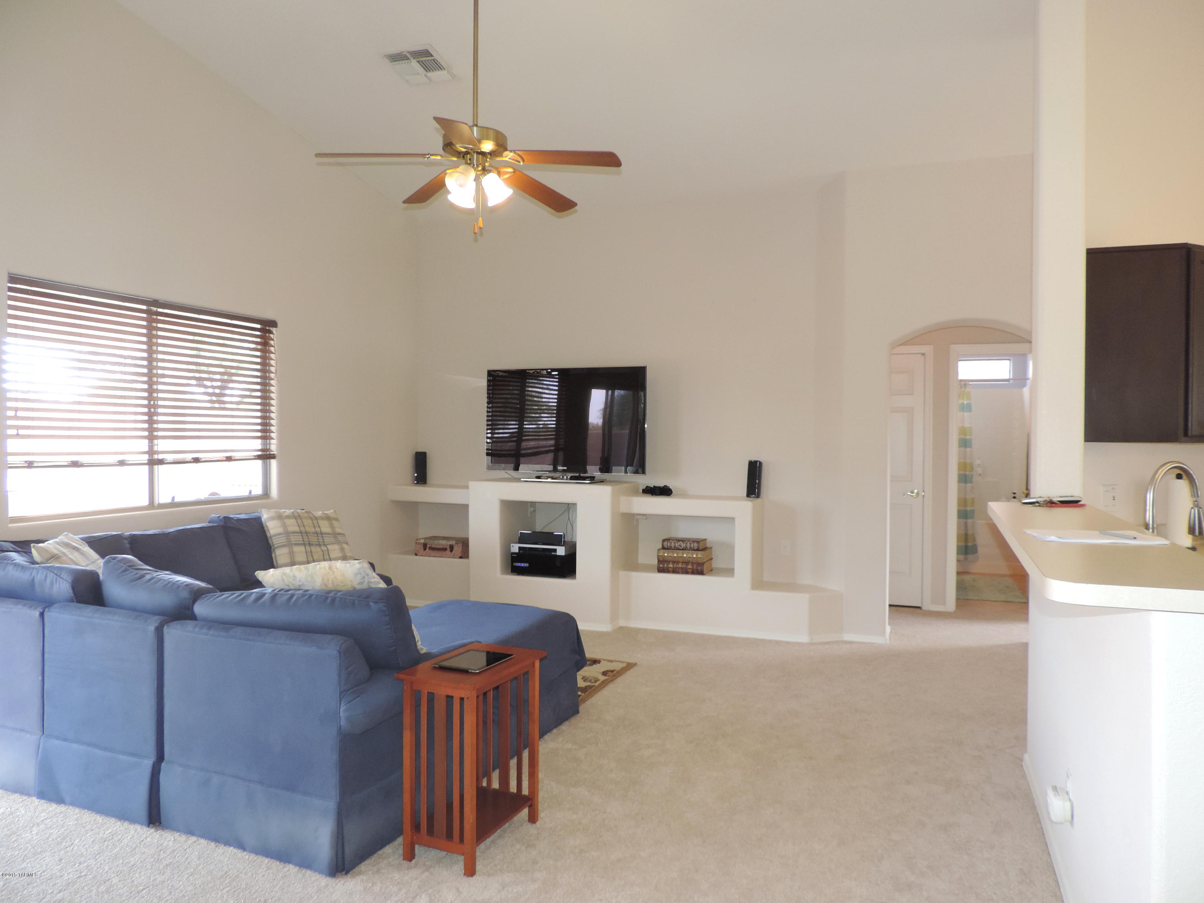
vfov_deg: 56.8
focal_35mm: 24
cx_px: 602
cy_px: 452
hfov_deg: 71.6
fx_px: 835
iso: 200
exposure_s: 1/40
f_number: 3
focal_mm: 4.3
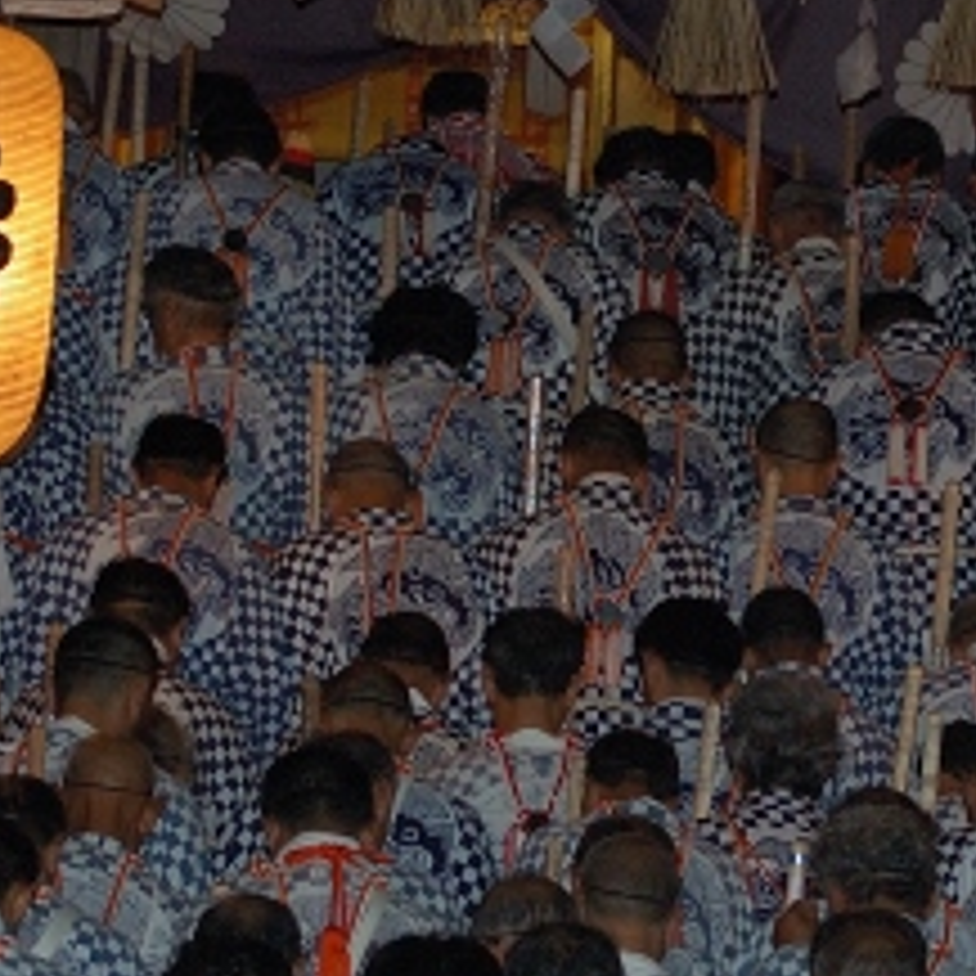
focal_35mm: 168
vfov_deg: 10.4
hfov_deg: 10.4
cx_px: 672
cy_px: 612
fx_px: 5346
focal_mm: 35
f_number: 3.5
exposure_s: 1/60
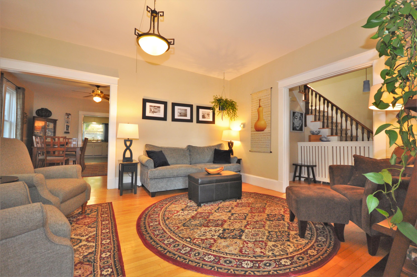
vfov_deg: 77.2
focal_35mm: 15
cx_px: 208
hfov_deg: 100.5
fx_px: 174
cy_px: 138
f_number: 4
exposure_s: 1/60
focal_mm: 10
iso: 720
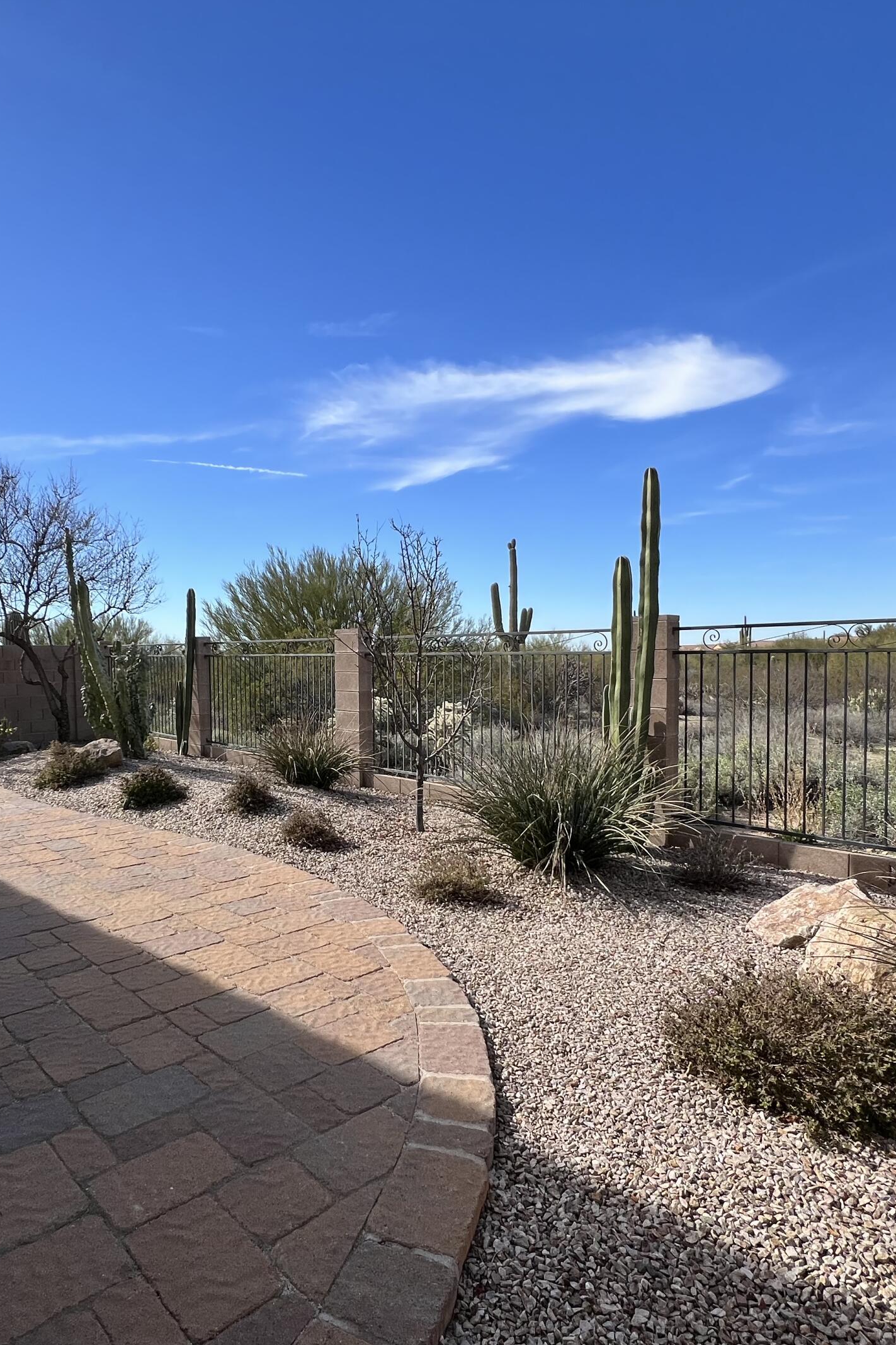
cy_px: 696
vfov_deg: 86.9
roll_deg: +1.0
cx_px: 341
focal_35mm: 19
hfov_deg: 63.7
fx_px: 709
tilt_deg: -3.7
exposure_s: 1/1468
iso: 32
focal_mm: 1.57
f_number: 1.8
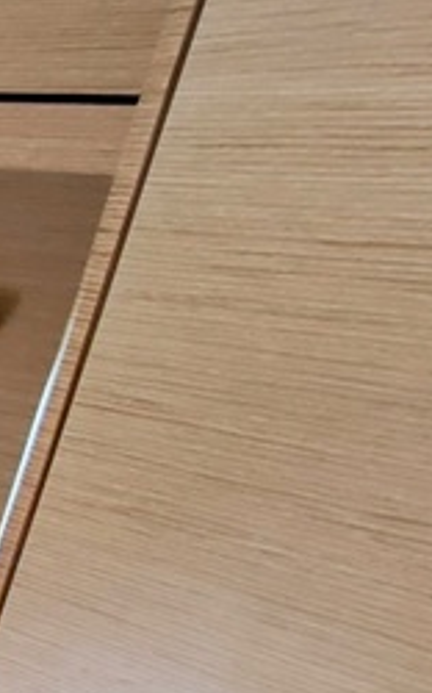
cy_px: 881
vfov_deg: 24.1
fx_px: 1433
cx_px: -955
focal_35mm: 76
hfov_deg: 10.4
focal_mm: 2.16
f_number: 2.2
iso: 80
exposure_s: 1/72
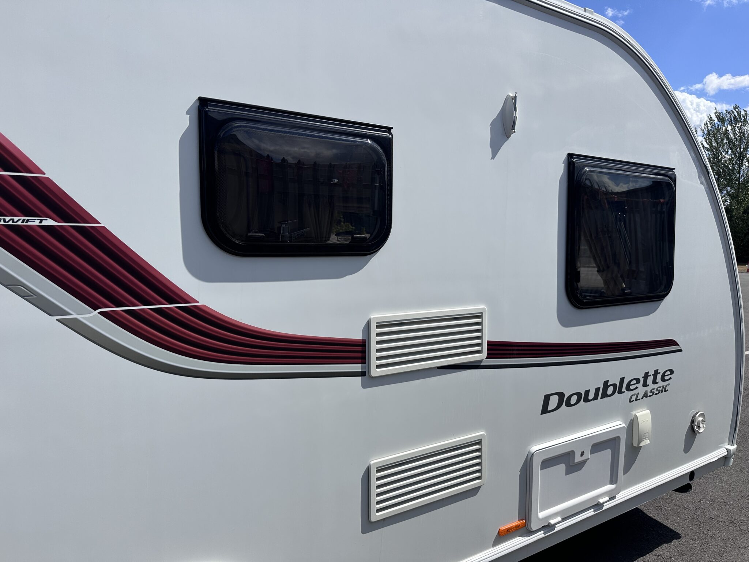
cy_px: 281
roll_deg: -0.1
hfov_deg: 71.6
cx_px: 374
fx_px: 519
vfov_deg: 56.8
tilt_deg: -3.8
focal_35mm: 24
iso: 80
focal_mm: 6.86
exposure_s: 1/7042
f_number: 1.78
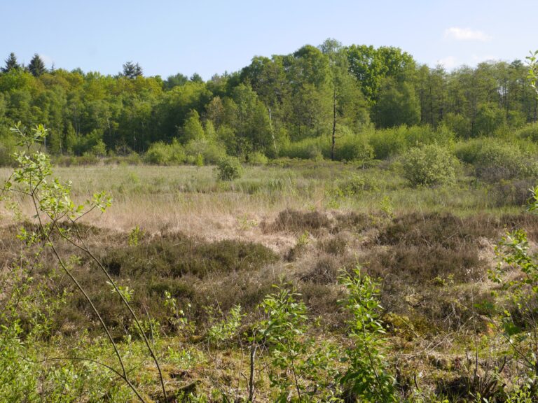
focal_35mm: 50
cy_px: 202
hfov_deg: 38.2
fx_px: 777
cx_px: 269
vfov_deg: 29.1
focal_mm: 25
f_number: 14
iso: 200
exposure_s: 1/80
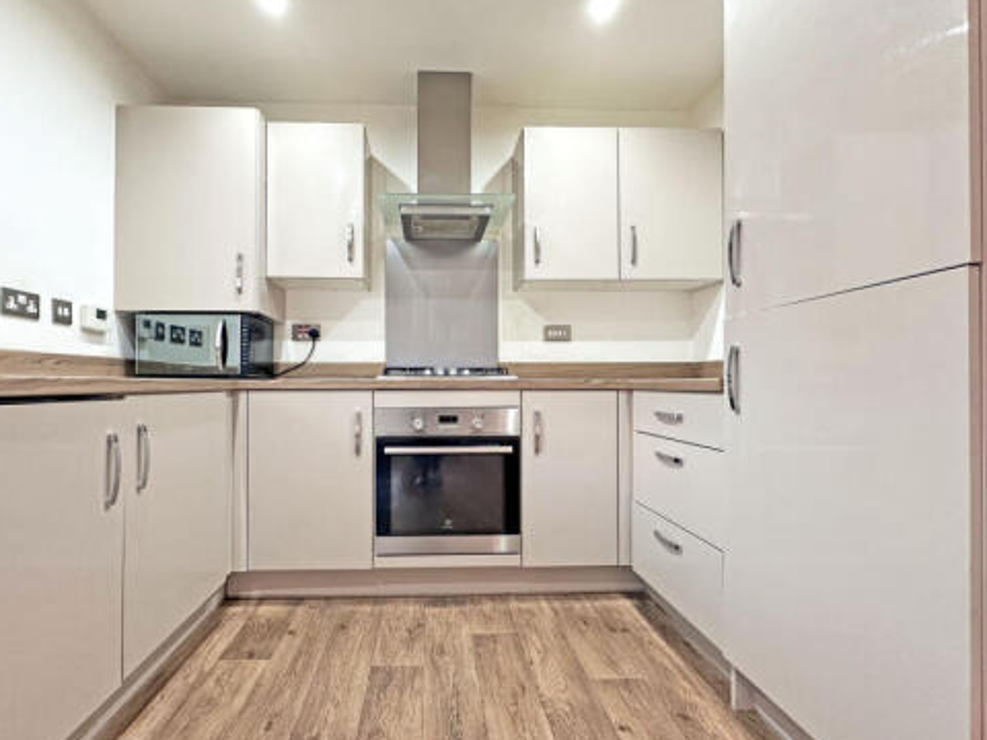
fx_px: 485
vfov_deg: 74.7
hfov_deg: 90.7
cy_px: 379
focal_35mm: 17
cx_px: 443
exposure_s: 1/50
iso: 200
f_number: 2.2
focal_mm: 2.22
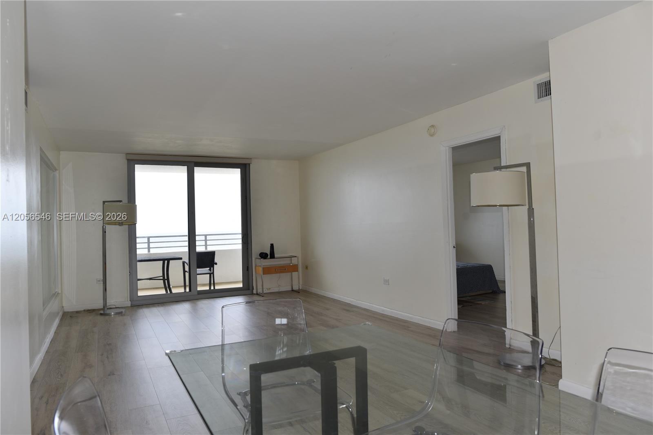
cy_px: 218
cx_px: 326
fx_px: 435
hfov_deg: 73.7
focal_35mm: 24
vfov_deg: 53.1
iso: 220
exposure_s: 1/125
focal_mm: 24
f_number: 5.6
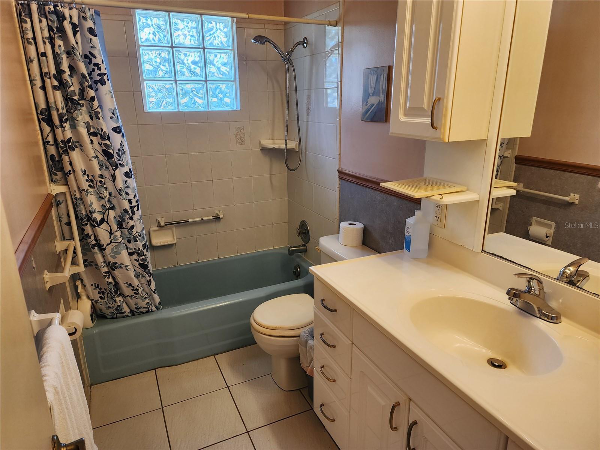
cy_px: 225
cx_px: 300
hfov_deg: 73.9
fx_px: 399
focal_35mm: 23
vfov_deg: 58.9
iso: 100
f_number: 1.8
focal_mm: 6.4
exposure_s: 1/180
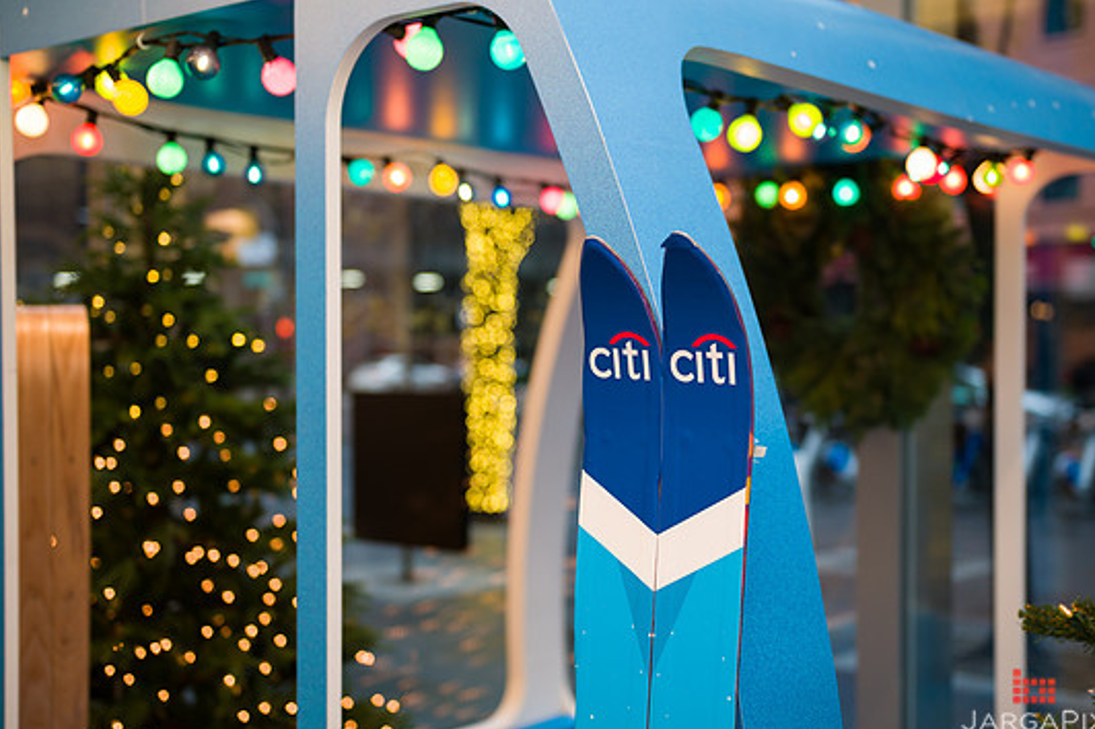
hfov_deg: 41.1
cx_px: 562
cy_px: 379
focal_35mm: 48
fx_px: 1459
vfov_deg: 28.0
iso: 400
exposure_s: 1/125
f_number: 3.2
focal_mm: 44
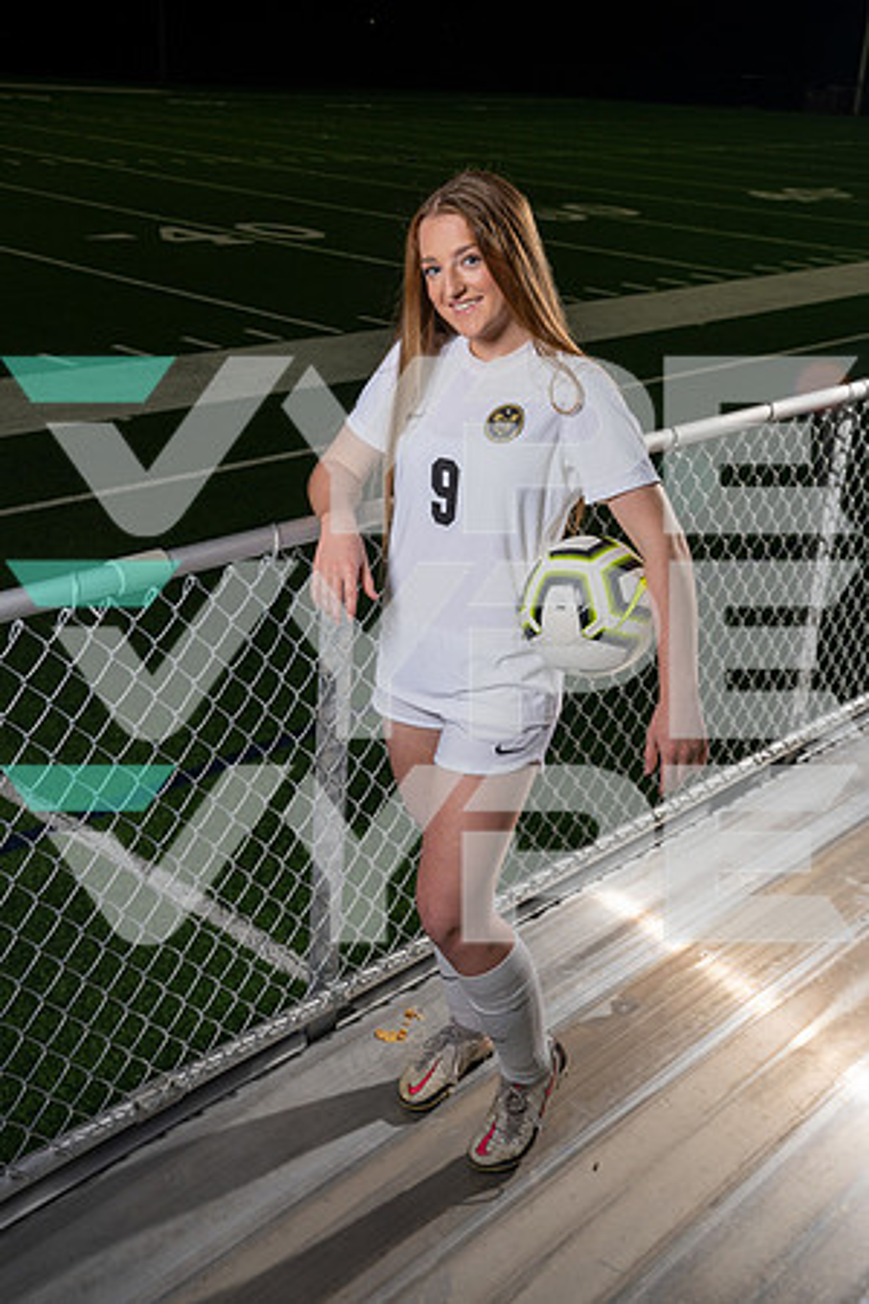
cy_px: 652
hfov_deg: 32.6
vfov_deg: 47.4
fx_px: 1484
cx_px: 434
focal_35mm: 41
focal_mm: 41
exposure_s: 1/250
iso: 320
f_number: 9
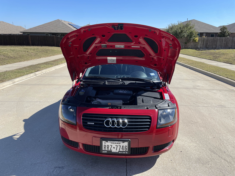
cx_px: 118
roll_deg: +1.0
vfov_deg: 53.1
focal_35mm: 26
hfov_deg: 67.3
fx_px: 177
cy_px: 88
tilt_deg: -13.3
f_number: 1.6
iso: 32
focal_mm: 4.2
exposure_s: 1/2747
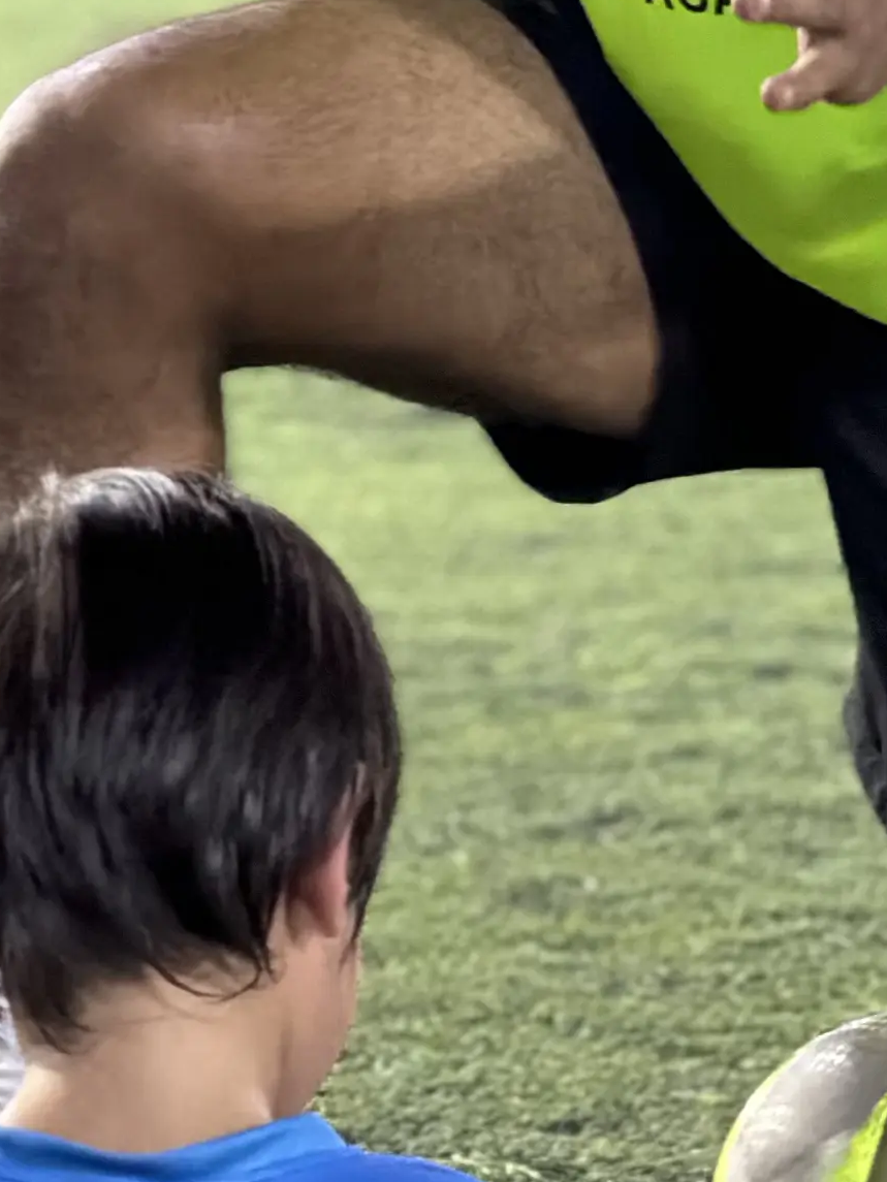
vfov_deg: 5.6
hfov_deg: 4.2
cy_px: 90
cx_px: -284
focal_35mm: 352
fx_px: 12024
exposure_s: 1/50
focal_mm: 16.89
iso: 640
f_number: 2.8
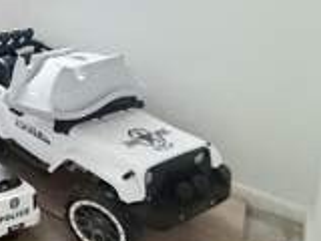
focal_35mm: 42
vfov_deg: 31.2
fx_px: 389
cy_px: -13
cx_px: -142
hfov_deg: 29.9
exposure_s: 1/60
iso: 640
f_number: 2.2
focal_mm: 2.22
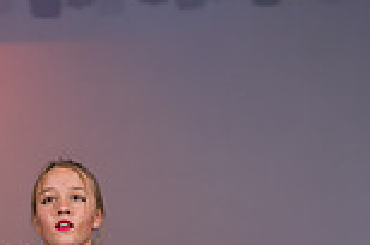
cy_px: 512
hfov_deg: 10.0
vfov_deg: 6.5
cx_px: 86
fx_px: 2103
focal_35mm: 205
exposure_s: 1/500
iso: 500
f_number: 2.8
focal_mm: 70
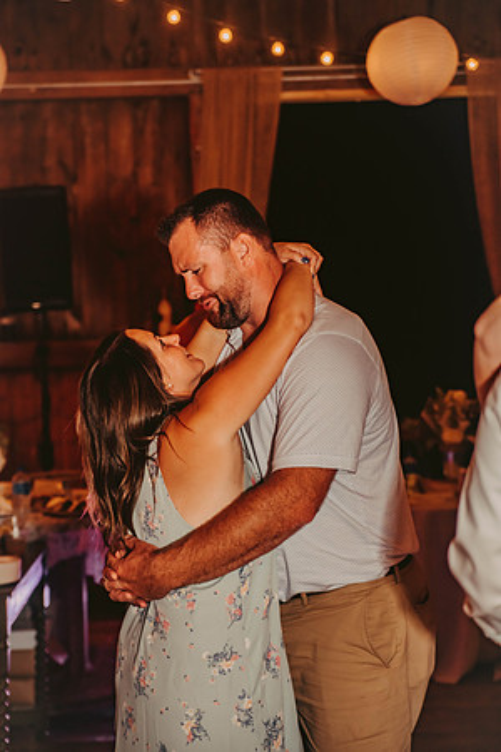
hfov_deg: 18.2
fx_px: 1566
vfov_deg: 27.0
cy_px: 376
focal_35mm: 75
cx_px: 250
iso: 1000
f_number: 2.8
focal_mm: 75
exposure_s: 1/160
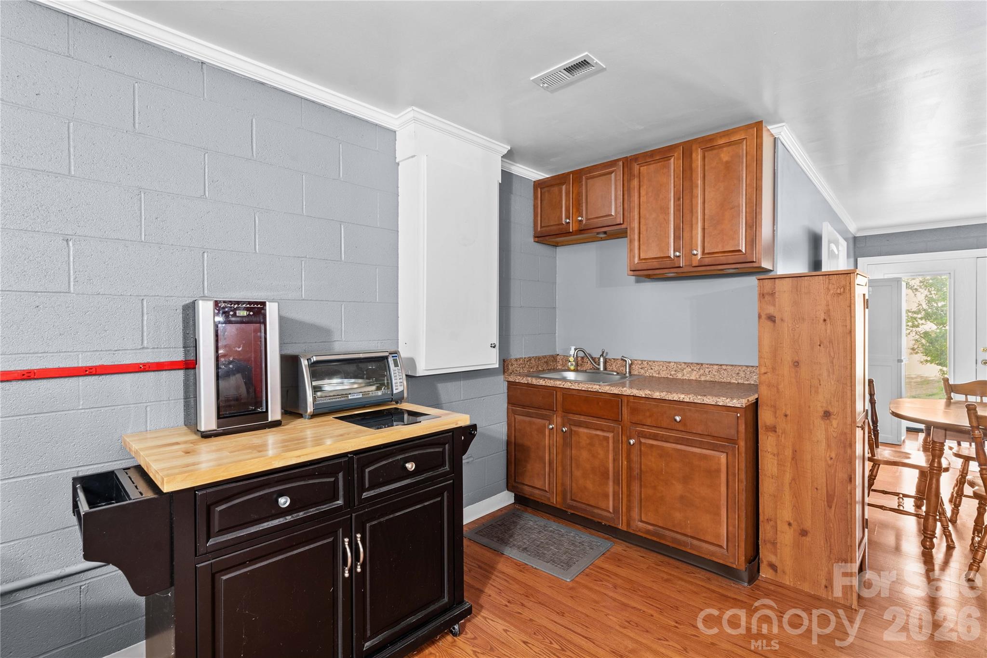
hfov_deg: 96.7
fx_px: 439
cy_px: 329
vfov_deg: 73.7
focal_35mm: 16
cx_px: 494
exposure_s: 8
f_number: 8
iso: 100
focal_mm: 16
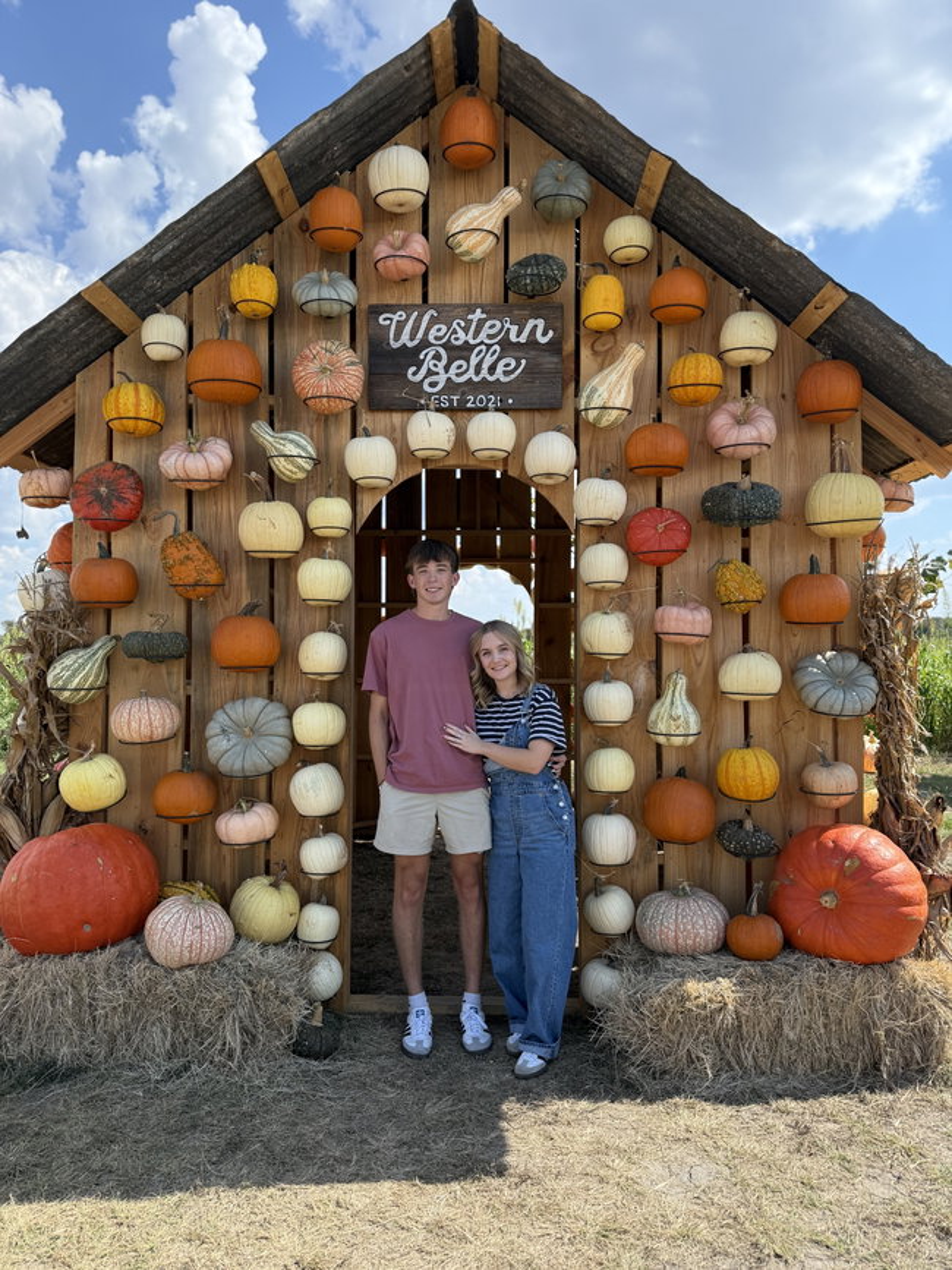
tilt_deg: +1.3
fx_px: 880
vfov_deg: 71.6
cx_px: 476
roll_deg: +1.4
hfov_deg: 56.8
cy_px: 635
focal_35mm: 24
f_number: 1.78
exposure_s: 1/3145
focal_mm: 6.76
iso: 125
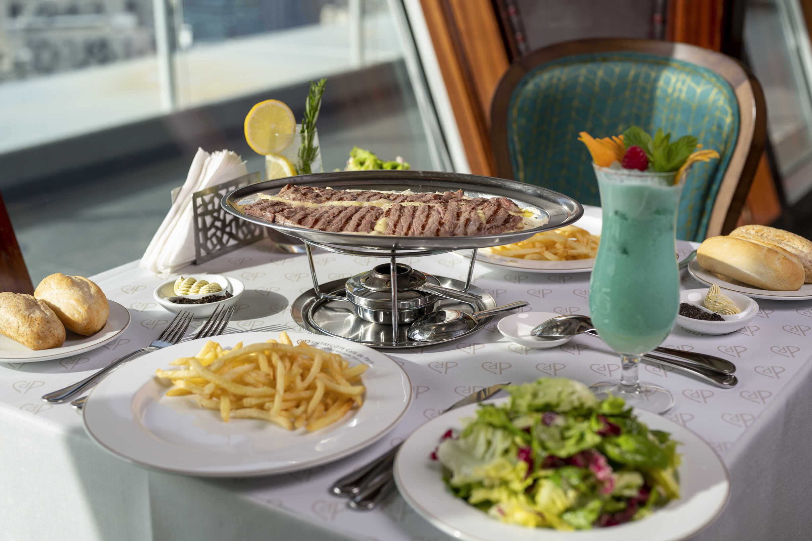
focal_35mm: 50
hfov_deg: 39.6
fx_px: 1127
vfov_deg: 27.0
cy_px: 270
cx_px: 406
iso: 100
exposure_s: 1/250
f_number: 4
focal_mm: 50
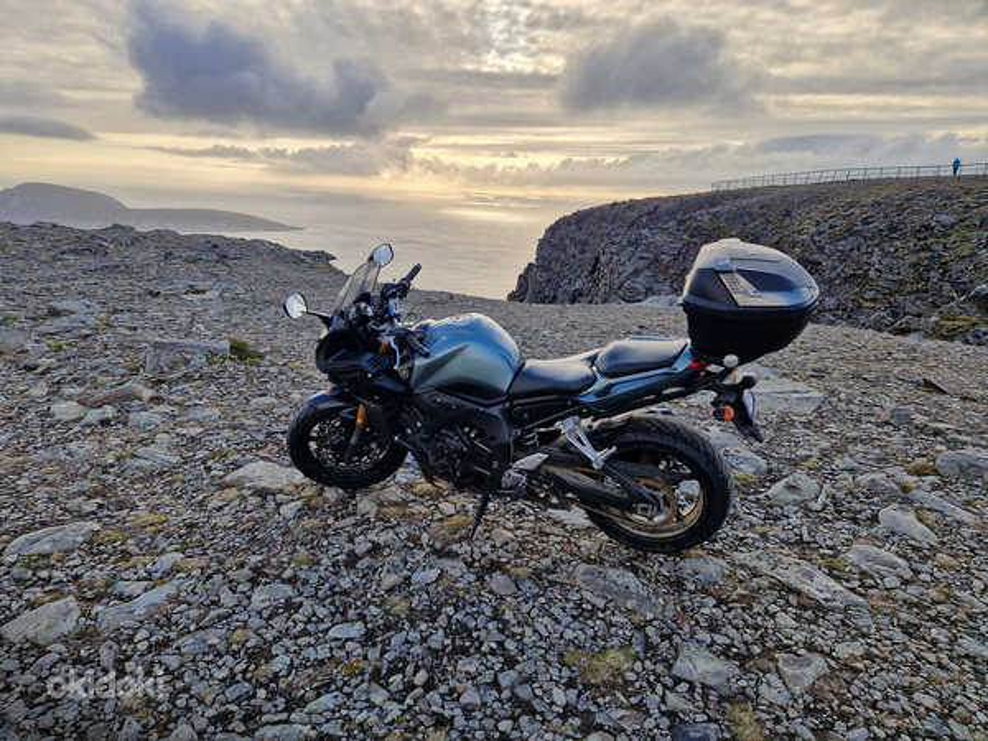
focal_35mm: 23
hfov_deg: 73.9
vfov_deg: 58.9
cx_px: 494
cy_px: 370
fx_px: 656
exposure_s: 1/580
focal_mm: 5.4
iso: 50
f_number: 1.8
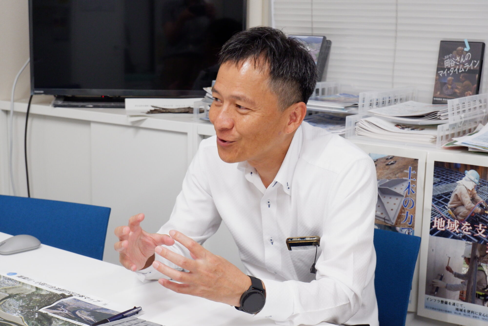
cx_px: 244
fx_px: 800
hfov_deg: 33.9
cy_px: 163
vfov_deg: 23.0
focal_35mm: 59
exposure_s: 1/85
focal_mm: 39.6
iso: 2500
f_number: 5.6
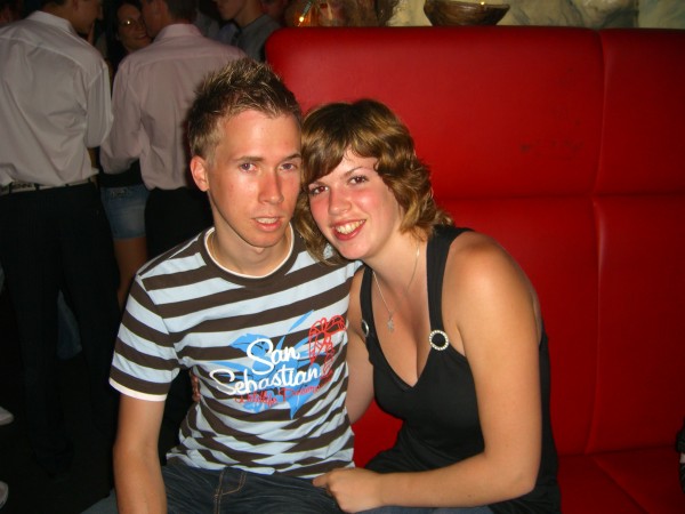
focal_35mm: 38
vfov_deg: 37.7
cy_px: 257
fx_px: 752
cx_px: 342
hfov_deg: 49.0
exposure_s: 1/60
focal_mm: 7.9
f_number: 2.8
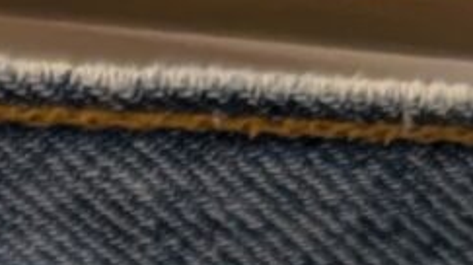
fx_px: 2768
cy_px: 1508
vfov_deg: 4.4
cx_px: -701
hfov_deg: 8.8
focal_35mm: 221
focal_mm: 6.9
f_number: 1.68
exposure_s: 1/120
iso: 937
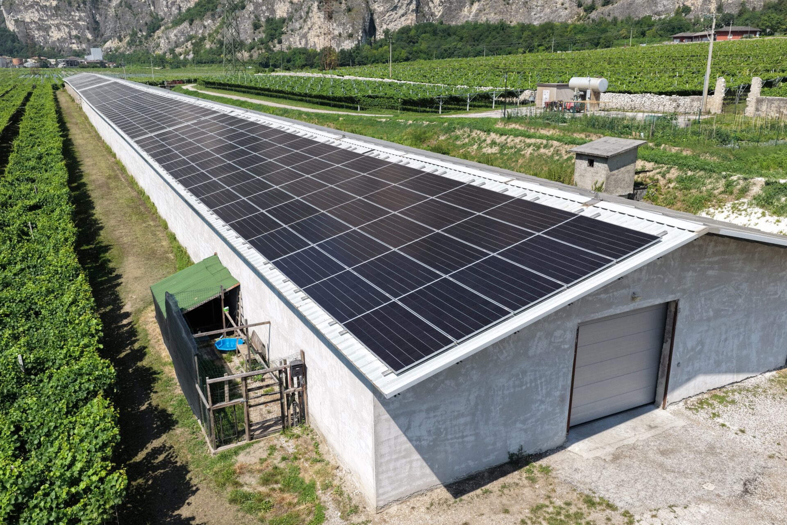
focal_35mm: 28
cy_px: 262
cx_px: 394
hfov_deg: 65.5
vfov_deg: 46.4
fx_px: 612
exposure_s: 1/500
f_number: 2.8
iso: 400
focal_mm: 14.45
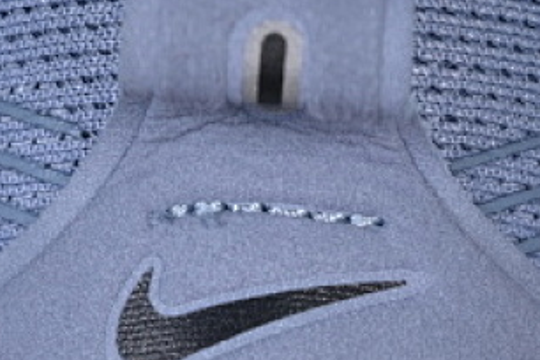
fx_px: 3975
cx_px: 228
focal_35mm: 265
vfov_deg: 5.1
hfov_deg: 7.8
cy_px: 554
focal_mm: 50
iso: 160
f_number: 7.1
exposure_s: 1/60
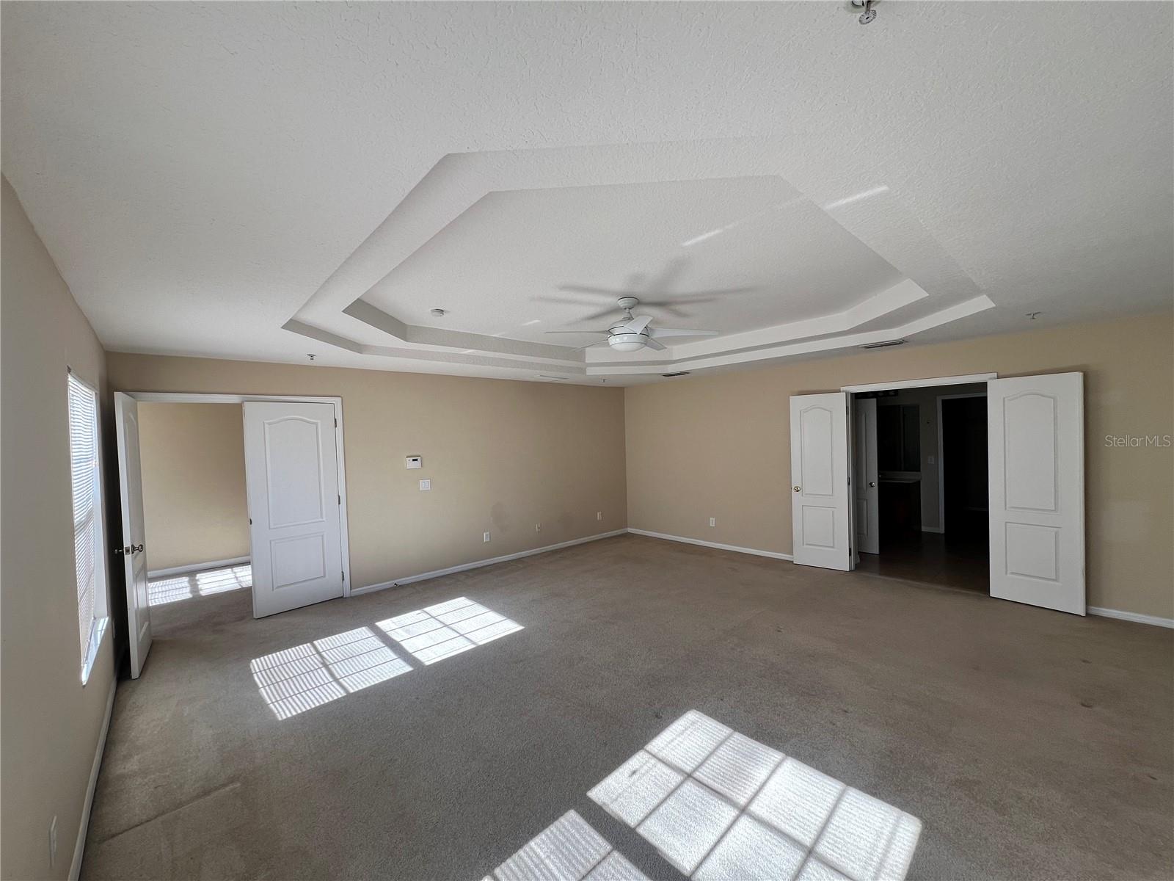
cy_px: 440
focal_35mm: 13
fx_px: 441
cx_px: 587
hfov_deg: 106.2
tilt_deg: -1.3
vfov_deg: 89.9
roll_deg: +2.4
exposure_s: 1/99
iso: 32
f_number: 1.8
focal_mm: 1.57
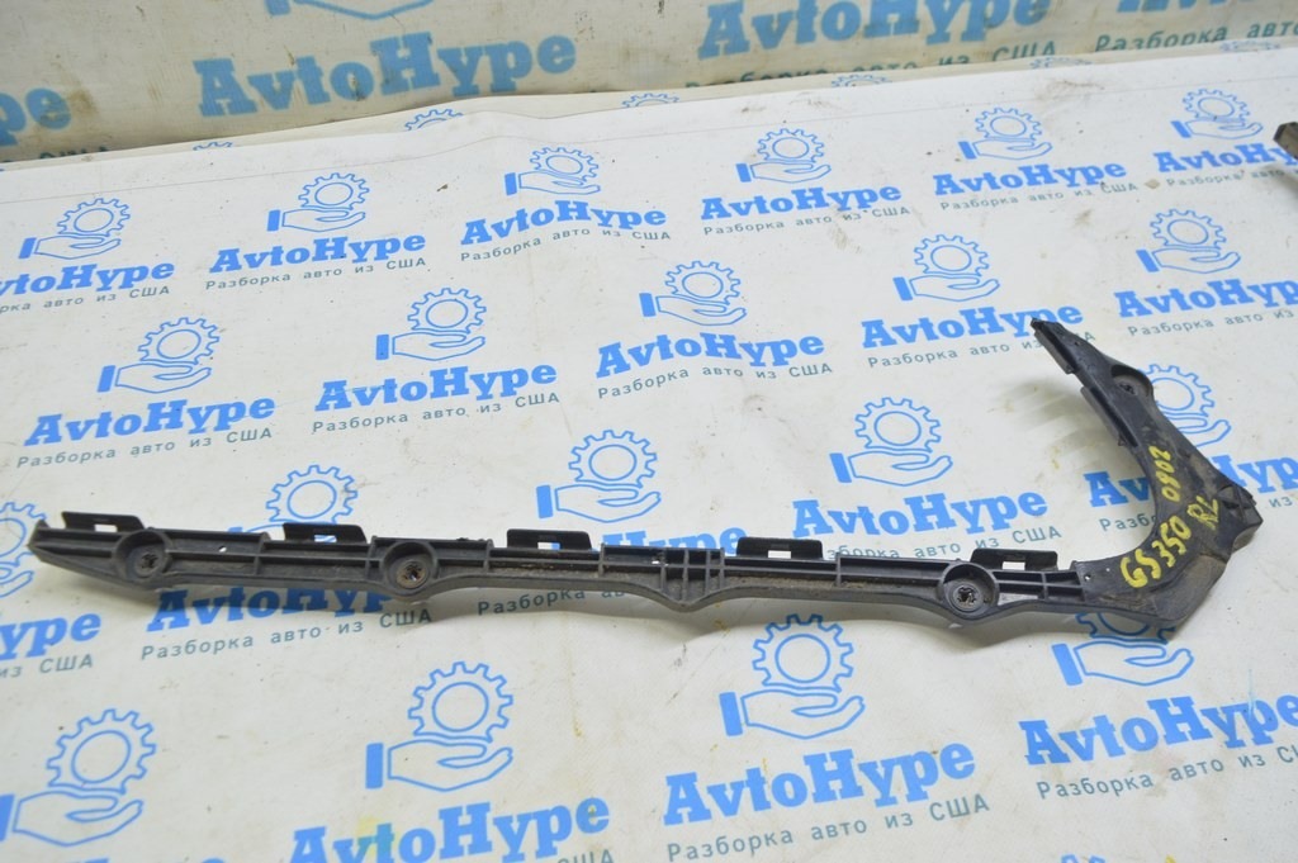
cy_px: 432
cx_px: 649
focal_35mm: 32
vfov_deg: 41.6
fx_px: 1135
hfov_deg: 59.5
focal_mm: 21
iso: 400
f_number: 5.6
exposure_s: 1/20
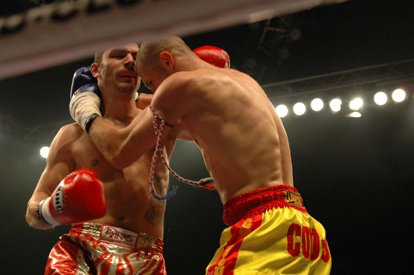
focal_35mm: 42
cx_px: 207
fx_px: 482
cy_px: 138
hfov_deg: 46.4
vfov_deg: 31.8
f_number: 2.8
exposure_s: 1/500
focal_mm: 28
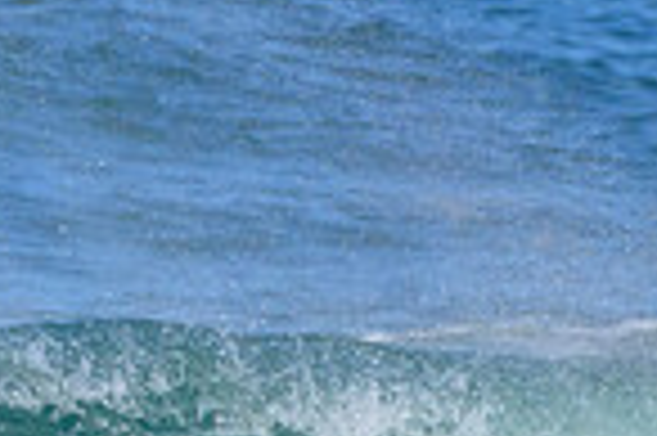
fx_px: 72589
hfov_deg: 0.5
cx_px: 234
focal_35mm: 3982
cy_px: 658
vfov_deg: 0.3
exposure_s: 1/3200
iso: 1250
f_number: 11
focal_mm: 1000
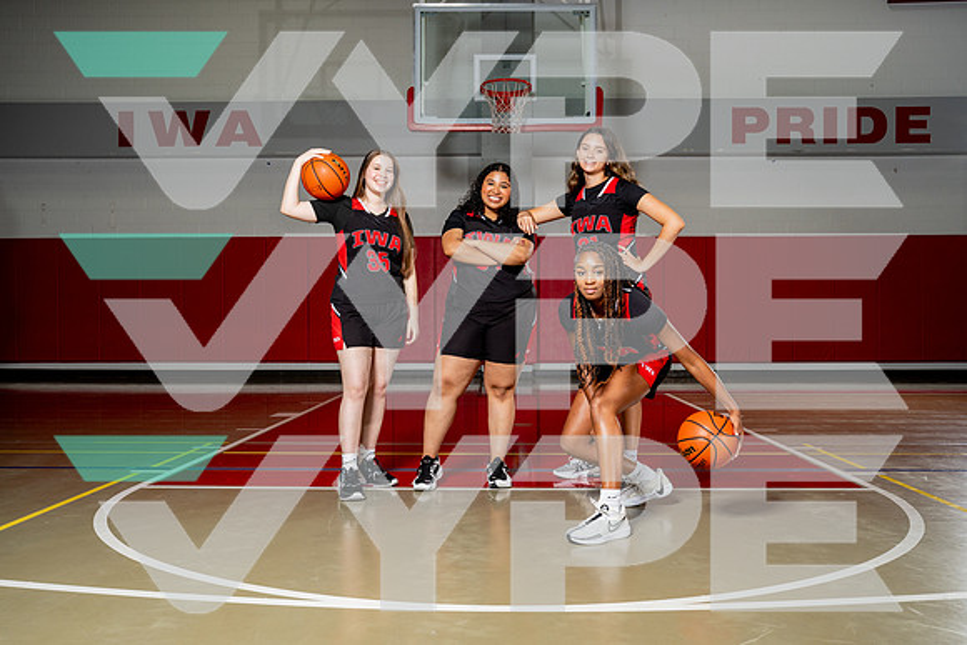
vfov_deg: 39.7
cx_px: 484
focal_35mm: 33
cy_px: 322
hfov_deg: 56.8
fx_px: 894
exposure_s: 1/250
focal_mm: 33
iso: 400
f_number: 8
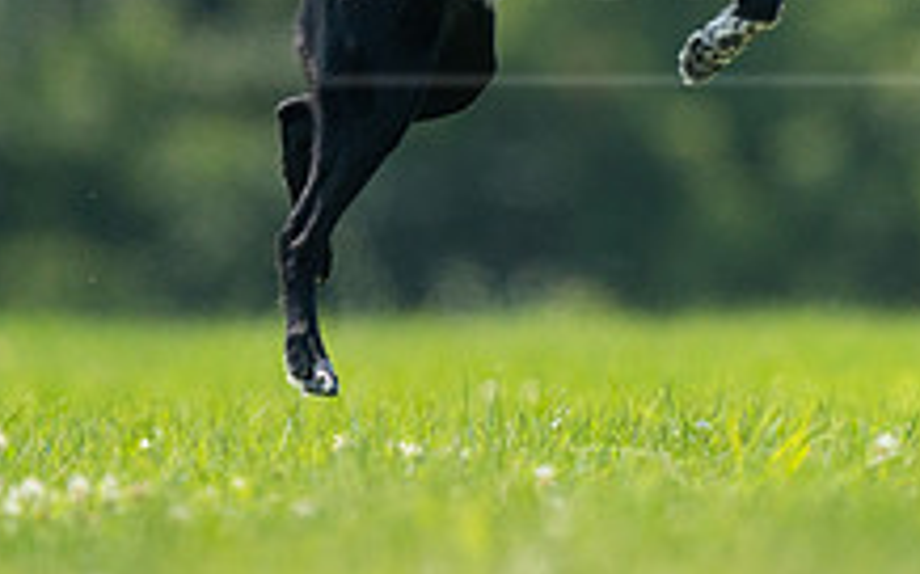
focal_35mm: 1631
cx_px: 717
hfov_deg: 1.3
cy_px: 19
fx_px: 40873
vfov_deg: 0.8
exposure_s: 1/4000
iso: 2000
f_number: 6.3
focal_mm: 600
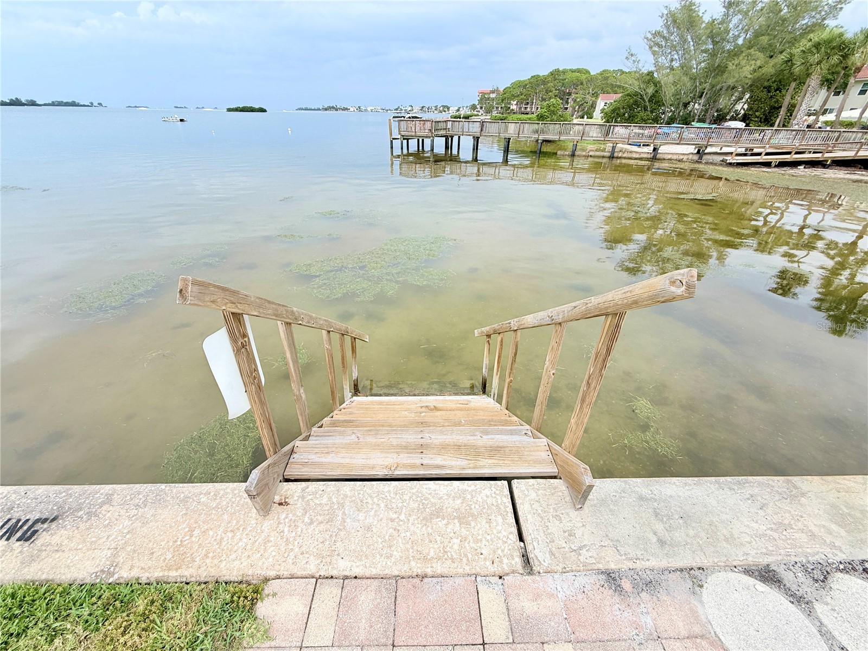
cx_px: 434
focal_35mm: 14
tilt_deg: -29.7
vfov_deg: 85.7
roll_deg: -1.1
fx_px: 351
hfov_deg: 102.1
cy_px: 326
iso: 50
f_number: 2.2
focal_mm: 2.22
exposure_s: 1/522
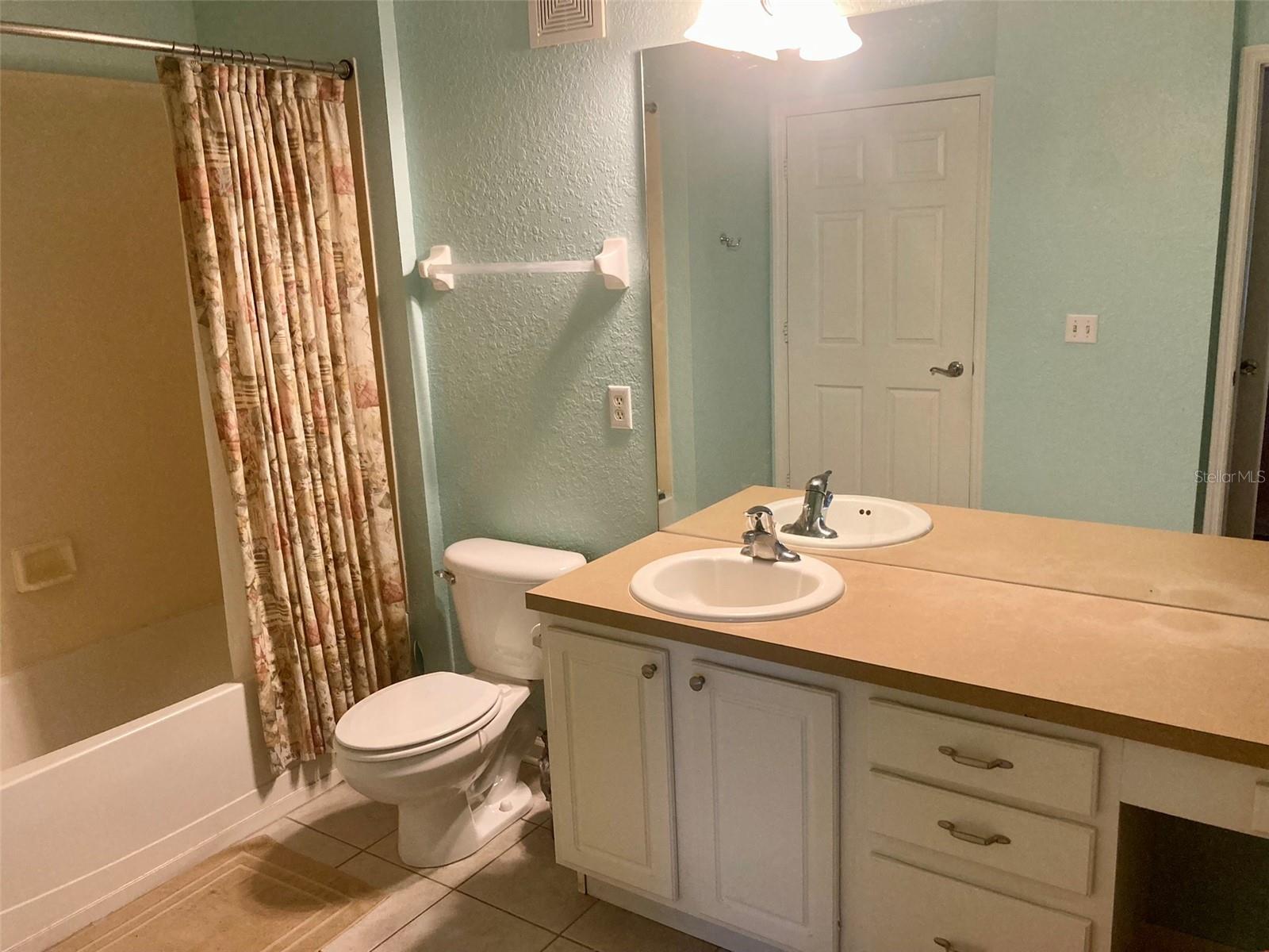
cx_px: 634
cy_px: 476
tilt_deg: -14.2
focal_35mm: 28
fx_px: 1026
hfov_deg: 63.4
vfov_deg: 49.7
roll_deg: +1.3
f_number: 1.8
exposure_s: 1/60
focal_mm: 3.99
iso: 200
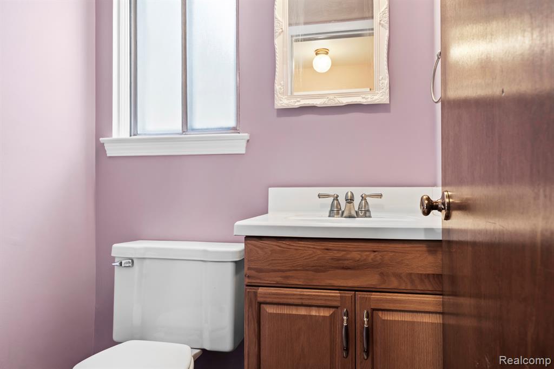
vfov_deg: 55.3
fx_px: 352
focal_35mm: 23
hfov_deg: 76.4
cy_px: 184
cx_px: 277
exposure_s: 1/2.5
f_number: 8
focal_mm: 22.9
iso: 500
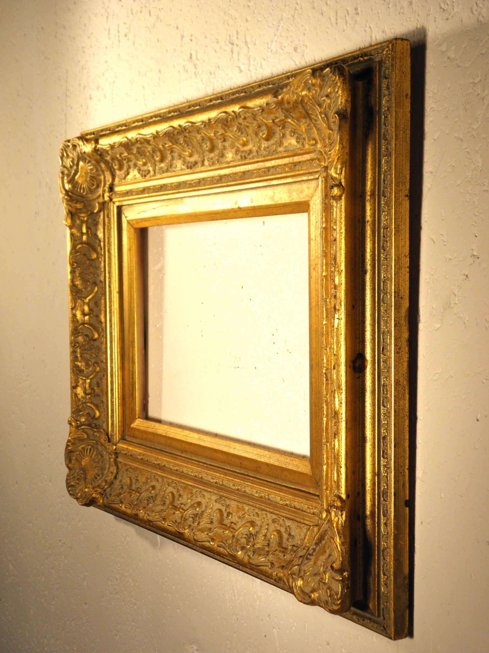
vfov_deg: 37.5
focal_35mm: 51
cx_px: 245
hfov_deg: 28.6
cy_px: 332
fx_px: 961
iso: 100
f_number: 4
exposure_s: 1/80
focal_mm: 9.1
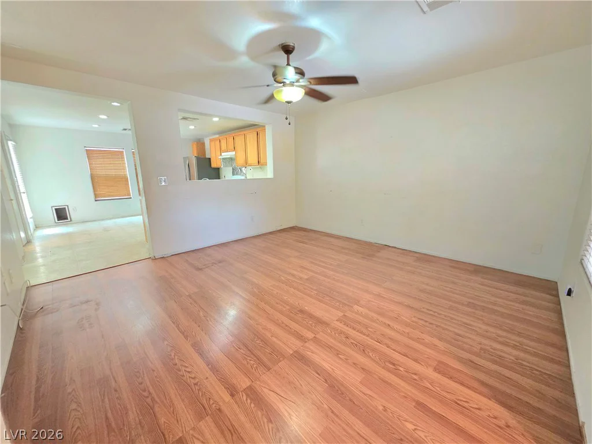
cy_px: 222
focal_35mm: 13
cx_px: 296
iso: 800
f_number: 1.9
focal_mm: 2.2
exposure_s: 1/60.2
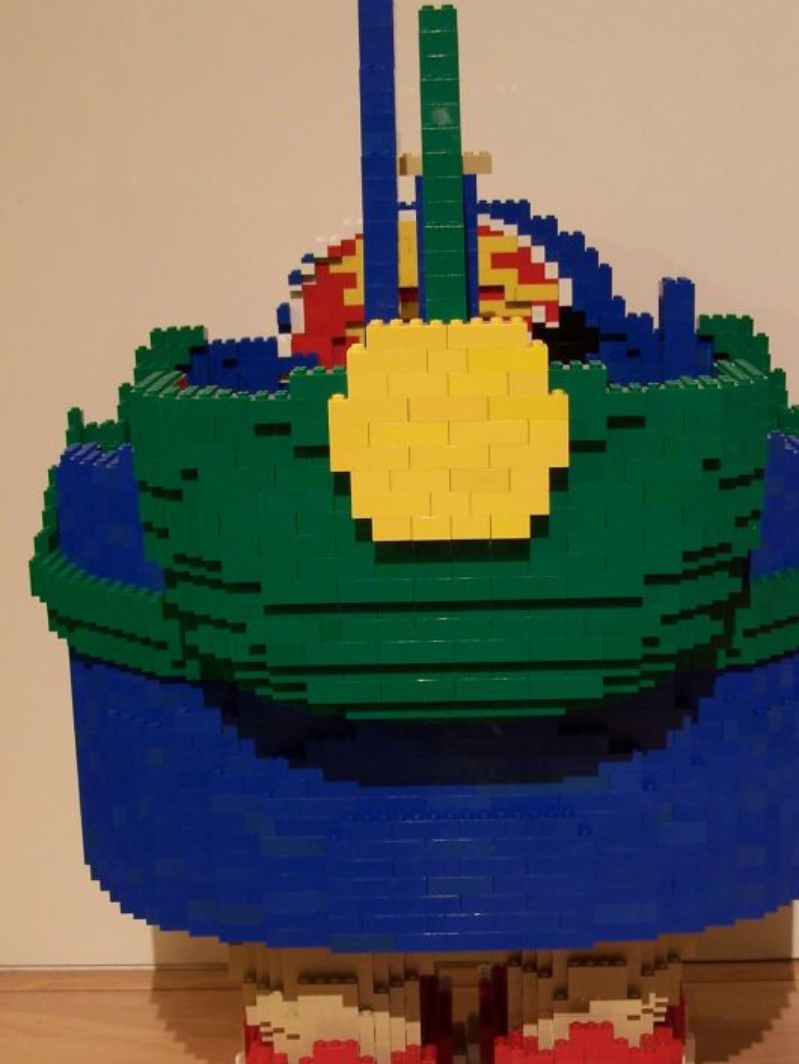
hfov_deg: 25.2
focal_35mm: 58
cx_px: 434
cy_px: 680
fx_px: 1784
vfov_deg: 33.0
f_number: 2.8
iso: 80
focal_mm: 6.7
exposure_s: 1/2
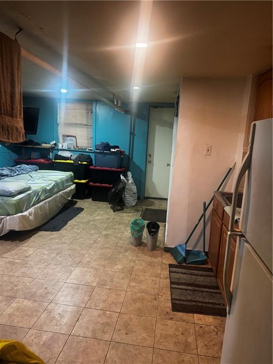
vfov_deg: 71.6
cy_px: 182
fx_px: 252
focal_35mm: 24
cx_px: 136
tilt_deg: -8.7
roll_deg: -2.1
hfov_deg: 56.8
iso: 800
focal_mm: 6.76
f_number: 1.78
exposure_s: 1/60
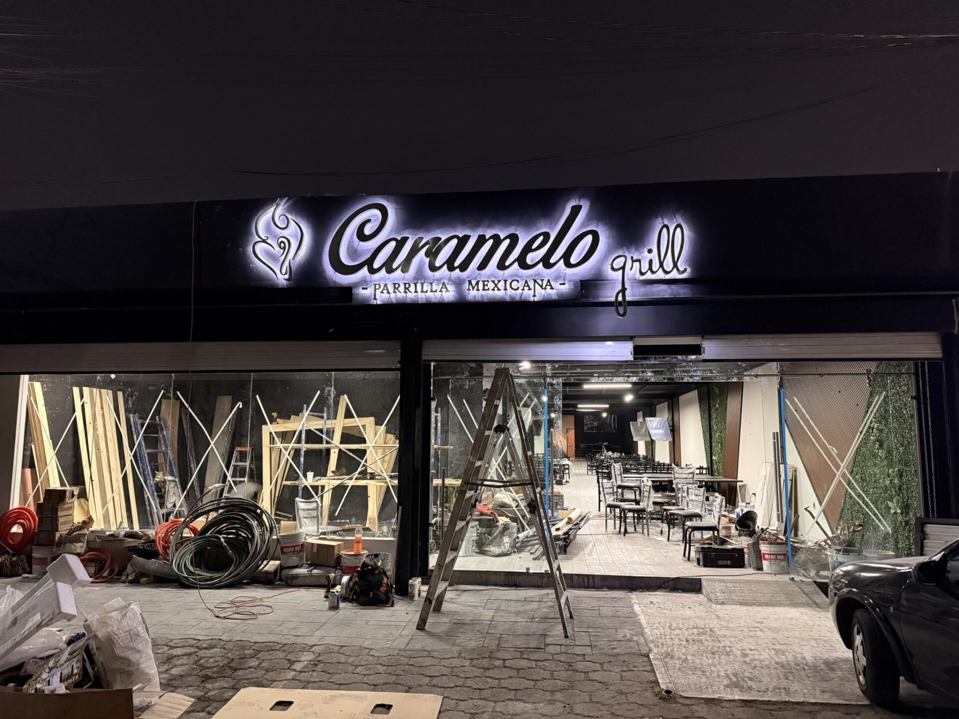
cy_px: 360
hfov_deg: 71.6
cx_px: 480
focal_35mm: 24
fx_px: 665
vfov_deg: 56.8
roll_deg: -0.7
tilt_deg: +6.8
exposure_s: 1/40
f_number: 1.78
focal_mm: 6.76
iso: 1000
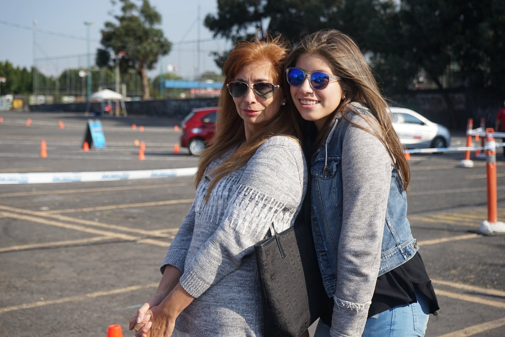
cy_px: 168
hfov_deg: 32.9
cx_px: 252
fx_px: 856
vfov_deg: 22.3
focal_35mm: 61
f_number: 7.1
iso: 100
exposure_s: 1/250
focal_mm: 61
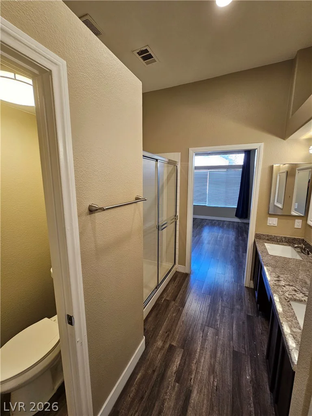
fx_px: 156
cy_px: 208
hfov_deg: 89.9
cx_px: 156
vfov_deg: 106.2
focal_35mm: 13
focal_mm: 2.2
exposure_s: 1/60
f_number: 2.2
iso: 125
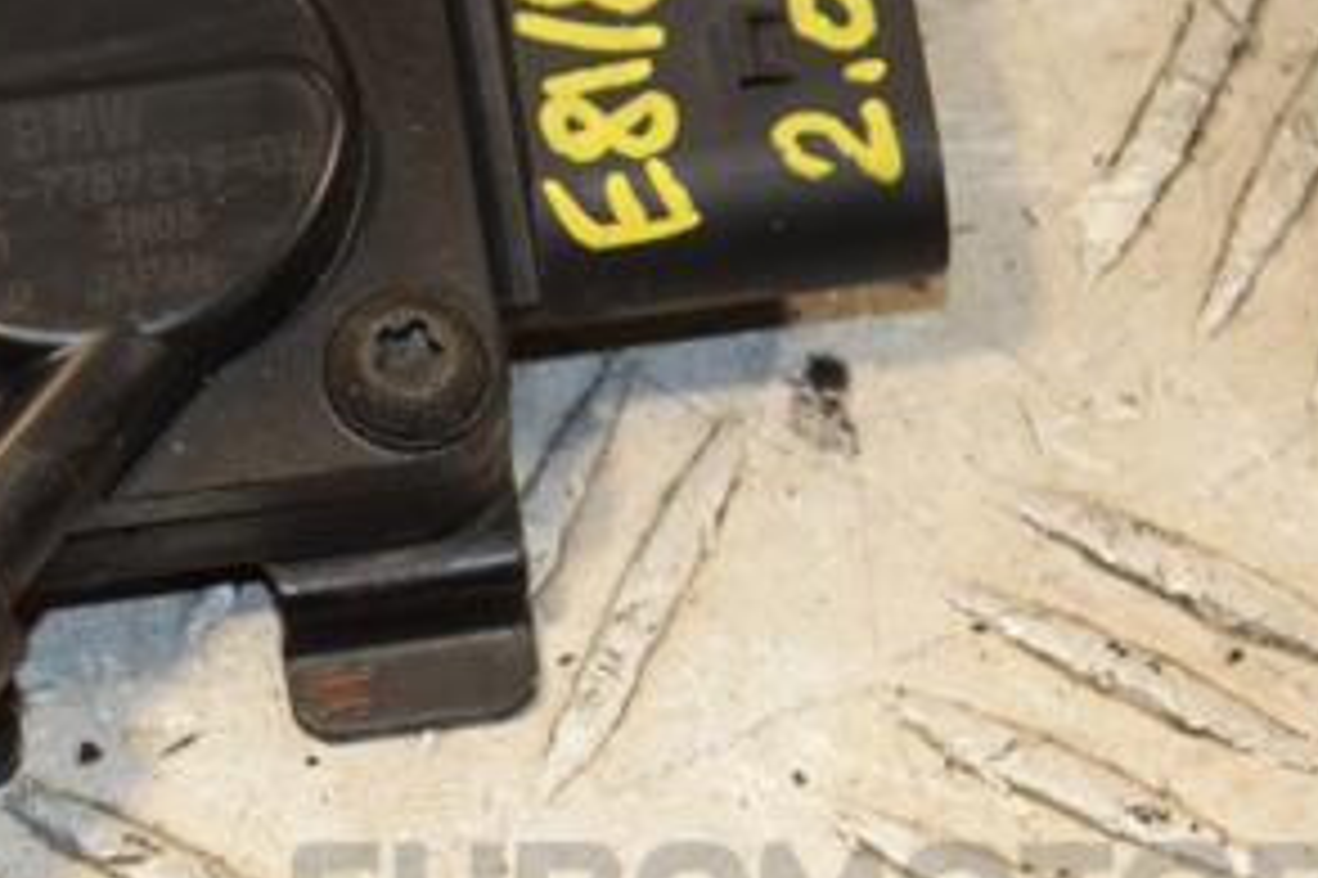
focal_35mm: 301
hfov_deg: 6.8
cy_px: 311
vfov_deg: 4.6
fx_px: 11013
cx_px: 207
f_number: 6.3
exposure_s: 1/200
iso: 800
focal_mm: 98
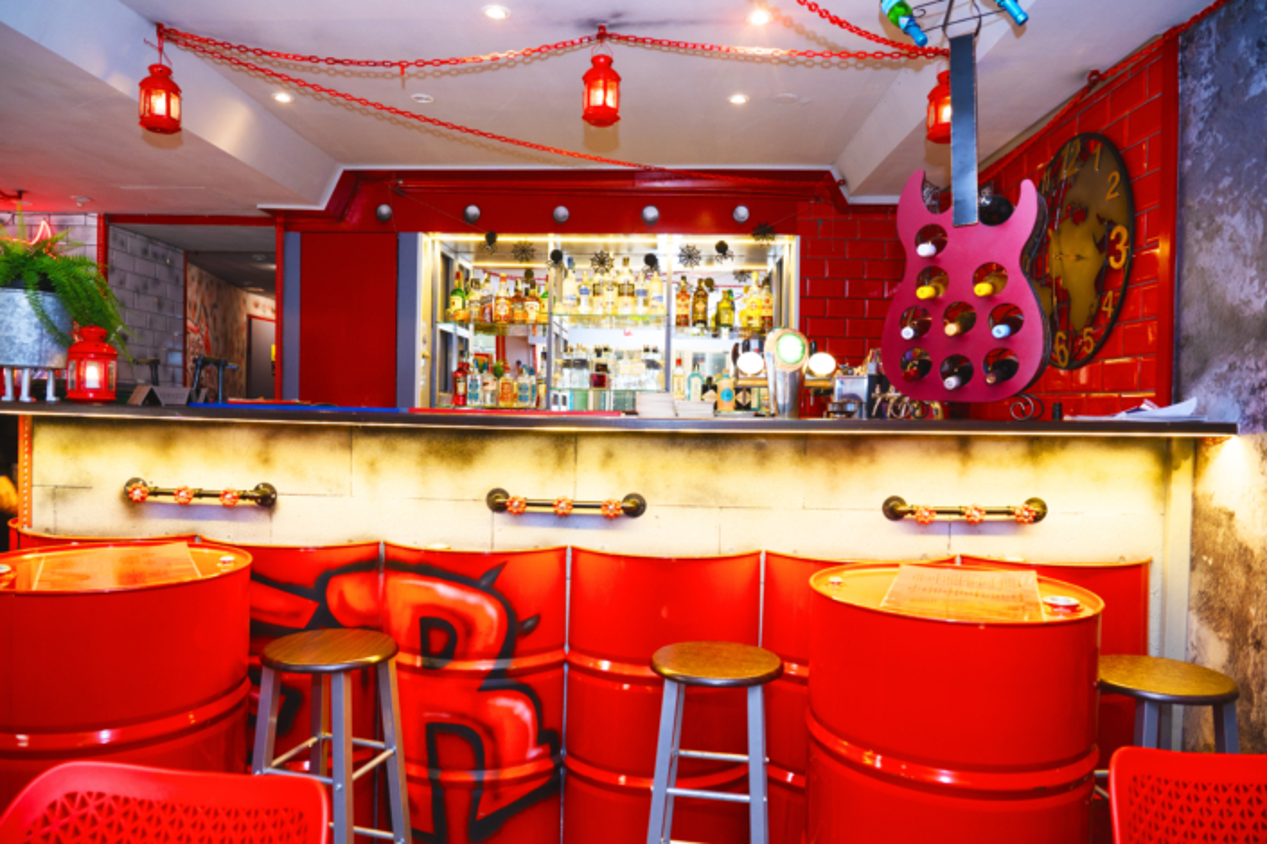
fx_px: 845
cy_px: 422
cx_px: 634
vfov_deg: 53.1
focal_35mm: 24
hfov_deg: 73.7
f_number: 5
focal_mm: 24
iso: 640
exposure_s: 1/40
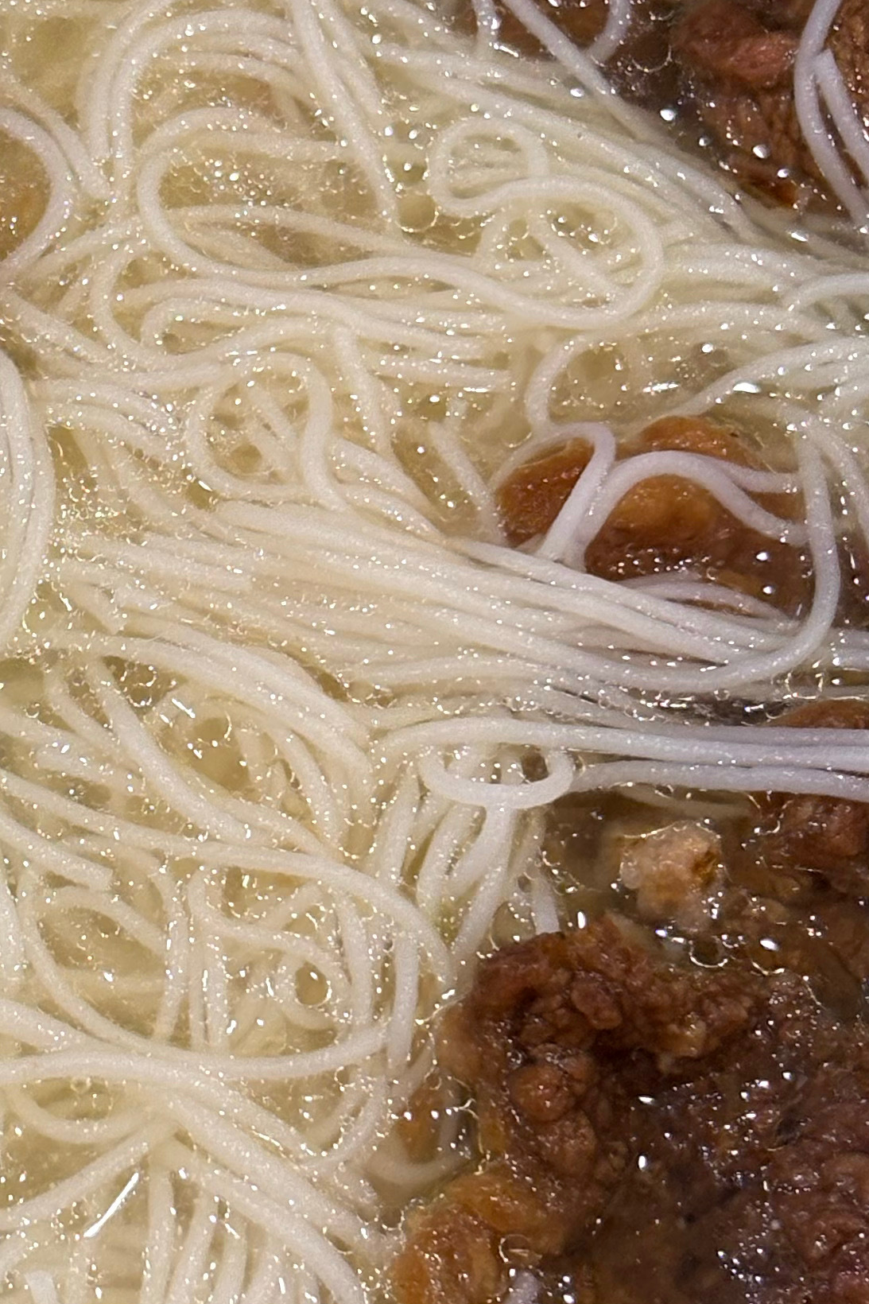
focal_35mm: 133
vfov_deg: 15.4
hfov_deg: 10.2
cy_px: 464
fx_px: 4816
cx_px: -45
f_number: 1.6
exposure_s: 1/50
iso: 100
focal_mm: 5.96
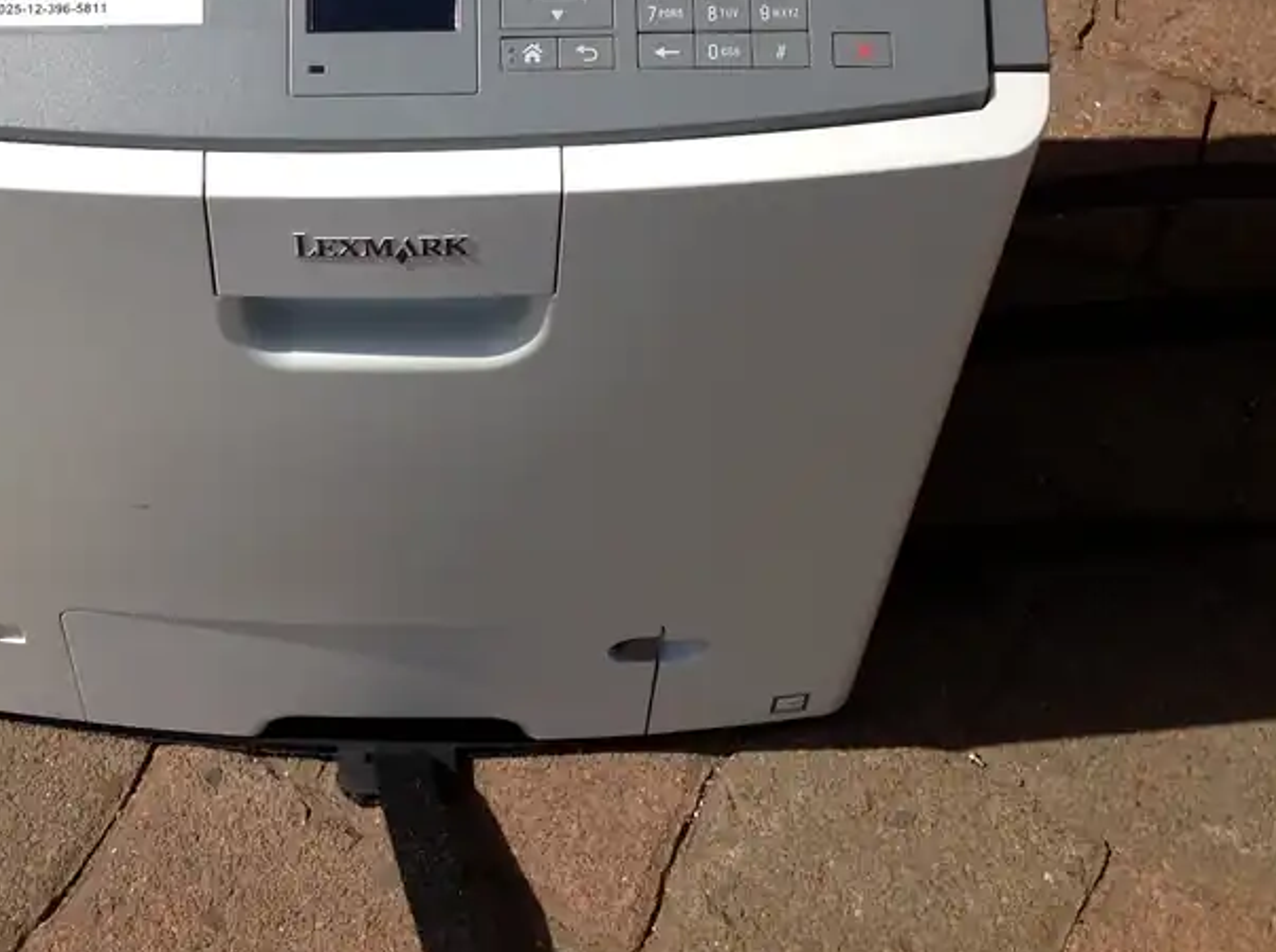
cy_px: 188
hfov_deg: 32.5
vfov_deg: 24.7
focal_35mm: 58
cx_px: 279
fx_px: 2134
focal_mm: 4.28
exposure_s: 1/2160
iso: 50
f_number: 2.4
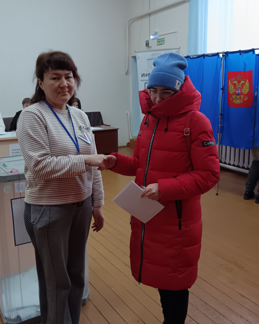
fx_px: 345
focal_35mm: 36
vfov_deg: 50.2
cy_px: 150
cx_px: 128
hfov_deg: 41.2
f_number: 1.9
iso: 1608
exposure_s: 1/100
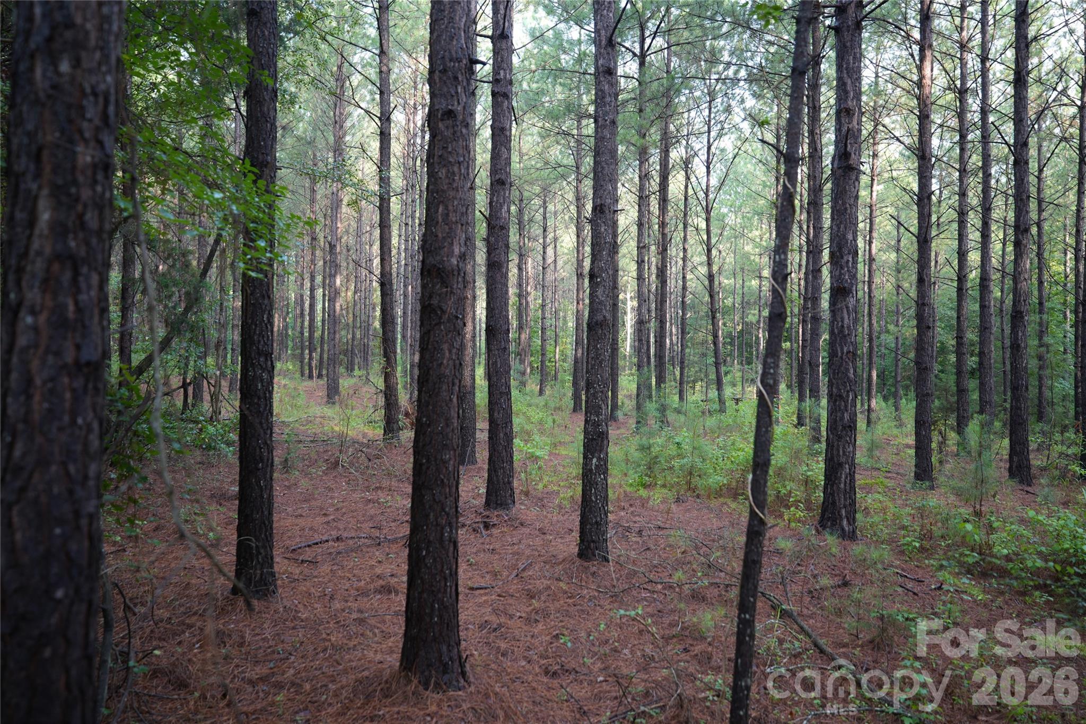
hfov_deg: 69.4
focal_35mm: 26
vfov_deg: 49.5
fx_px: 784
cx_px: 543
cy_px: 362
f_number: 2.8
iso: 125
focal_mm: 26
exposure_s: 1/30
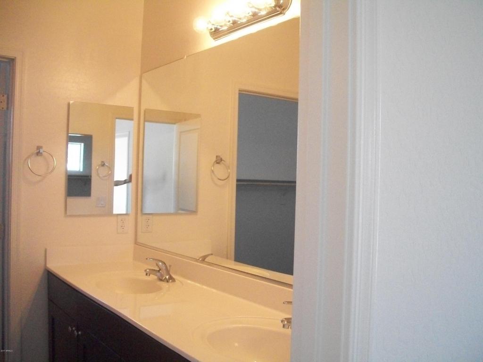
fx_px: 488
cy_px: 181
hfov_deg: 52.6
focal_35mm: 35
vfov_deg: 40.7
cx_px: 242
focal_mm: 6.3
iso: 649
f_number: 3.1
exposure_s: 1/125
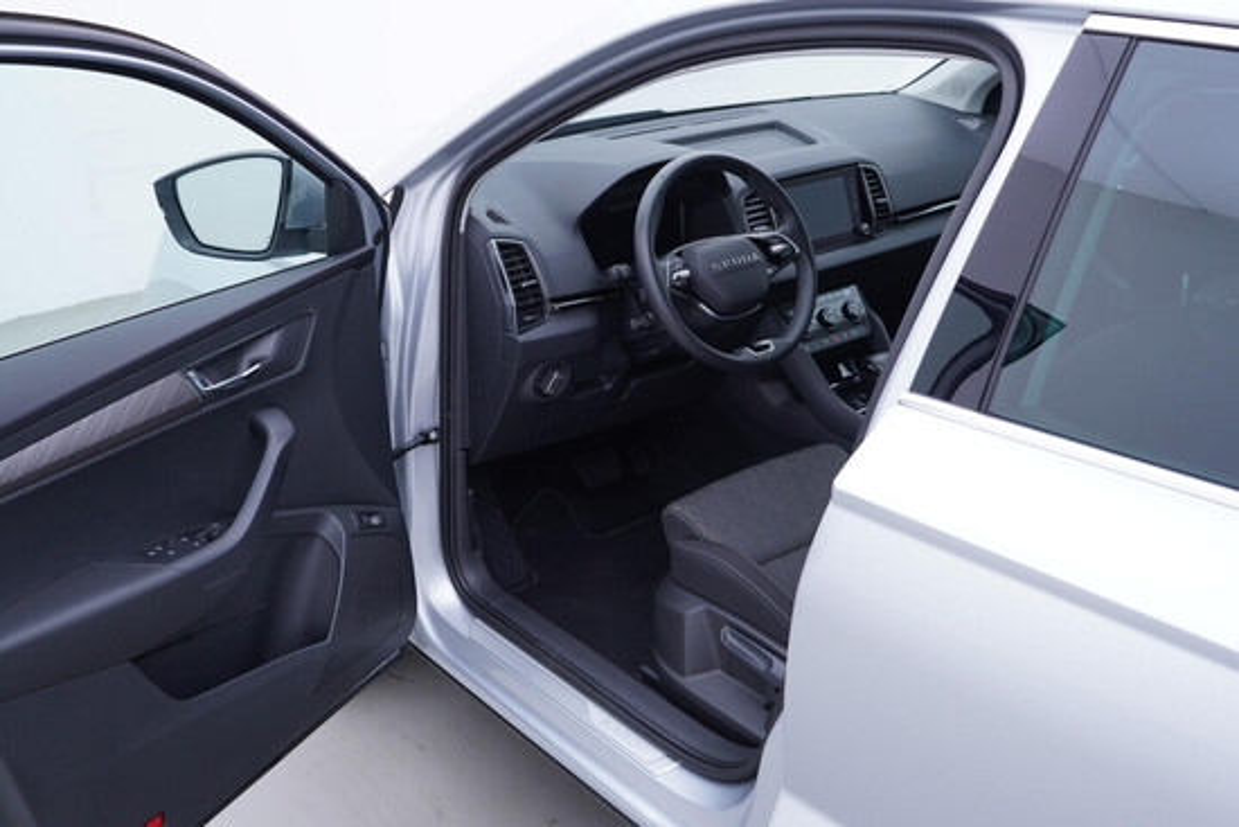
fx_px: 1239
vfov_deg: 36.9
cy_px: 414
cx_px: 620
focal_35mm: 36
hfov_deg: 53.1
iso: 125
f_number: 3.2
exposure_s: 1/50
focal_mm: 24
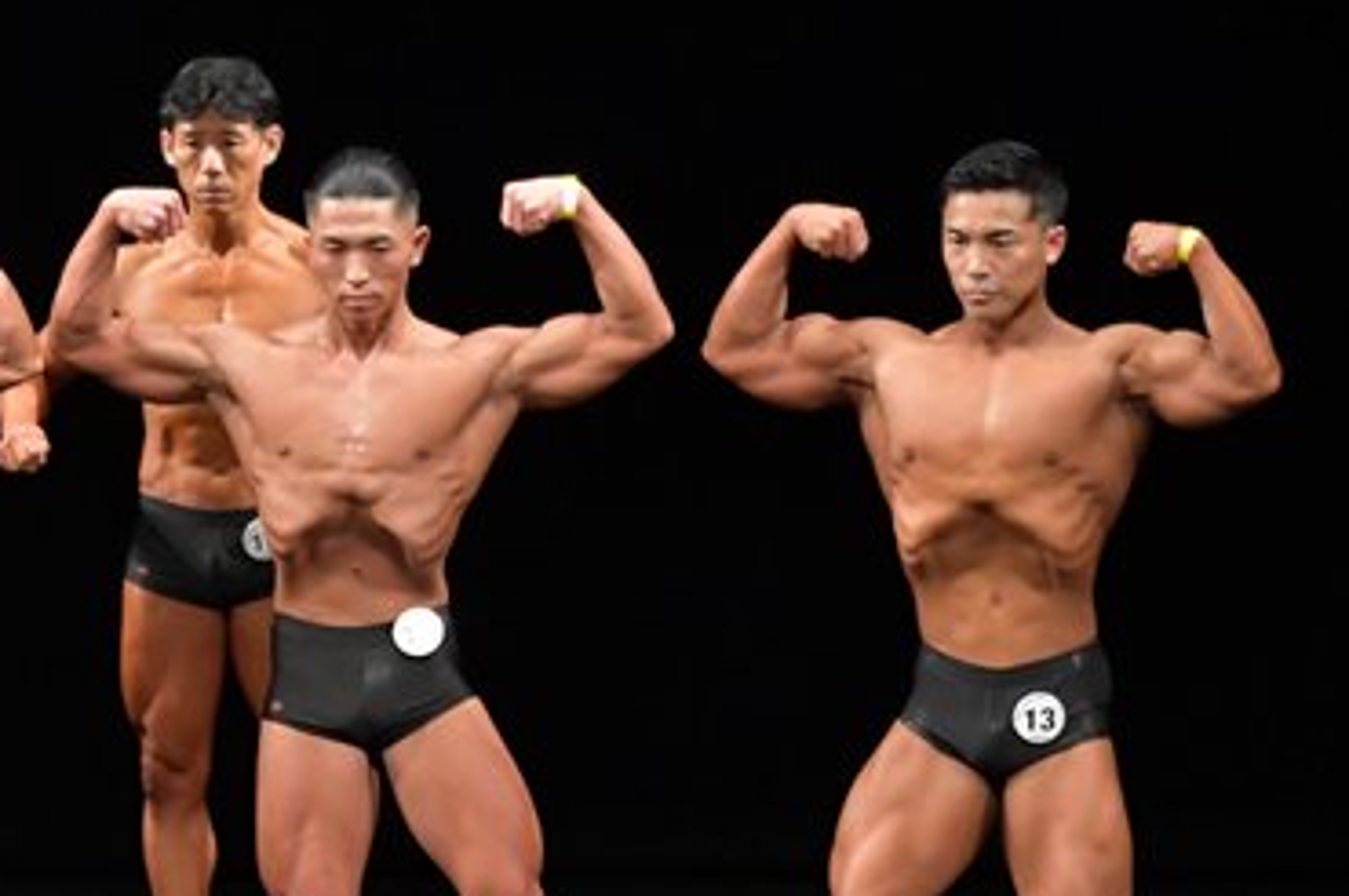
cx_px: 35
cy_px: 634
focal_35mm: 392
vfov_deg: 3.5
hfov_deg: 5.3
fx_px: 14676
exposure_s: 1/400
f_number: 5.6
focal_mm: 125
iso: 3200
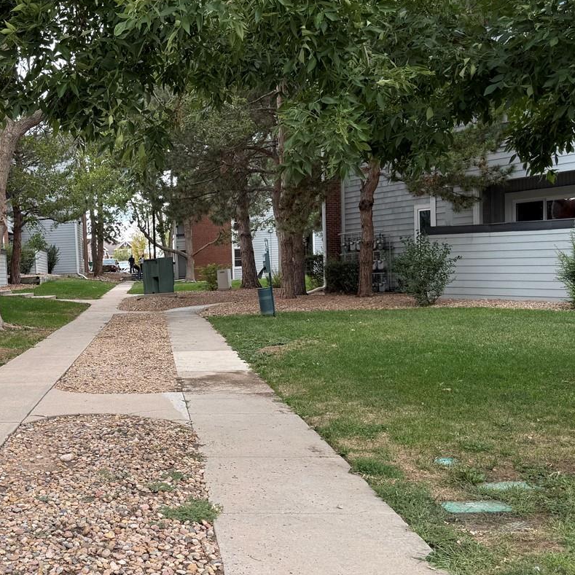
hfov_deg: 37.6
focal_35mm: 43
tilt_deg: -4.0
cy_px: 337
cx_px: 103
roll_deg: +2.2
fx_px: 808
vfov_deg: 39.0
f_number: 1.78
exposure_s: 1/368
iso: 80
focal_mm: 6.76
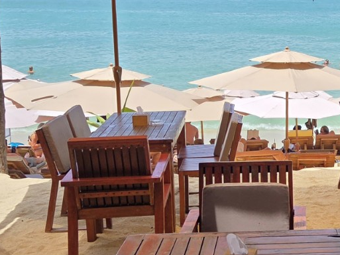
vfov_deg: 31.3
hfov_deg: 41.2
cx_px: 185
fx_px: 451
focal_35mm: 46
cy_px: 95
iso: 80
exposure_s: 1/5000
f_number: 1.8
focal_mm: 5.4
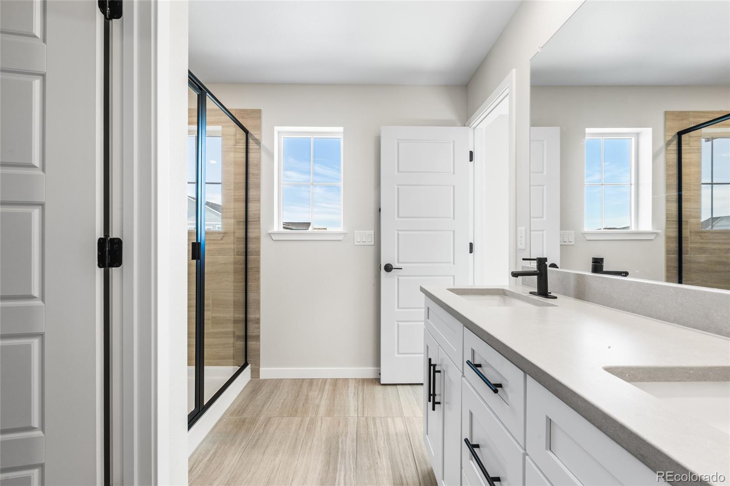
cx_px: 365
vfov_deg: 73.7
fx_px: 324
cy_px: 243
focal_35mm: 16
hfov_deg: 96.7
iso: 100
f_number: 16
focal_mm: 16
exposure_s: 1/1.25
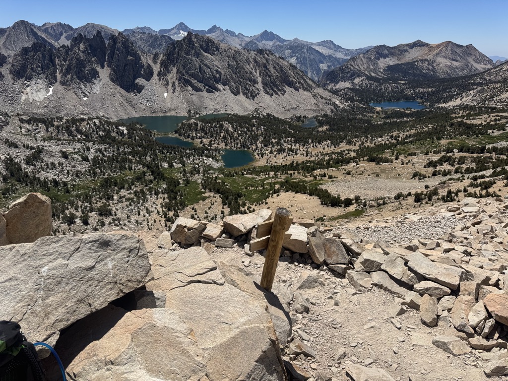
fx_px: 352
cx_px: 254
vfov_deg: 56.8
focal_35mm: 24
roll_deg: +0.7
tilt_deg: -21.8
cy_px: 190
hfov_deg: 71.6
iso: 80
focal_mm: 6.76
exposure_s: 1/7092
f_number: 1.78
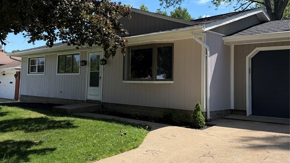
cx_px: 145
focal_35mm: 35
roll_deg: -1.7
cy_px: 67
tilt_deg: +2.1
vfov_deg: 33.6
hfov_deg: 56.6
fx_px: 269
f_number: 1.78
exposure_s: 1/3279
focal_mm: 6.76
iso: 80
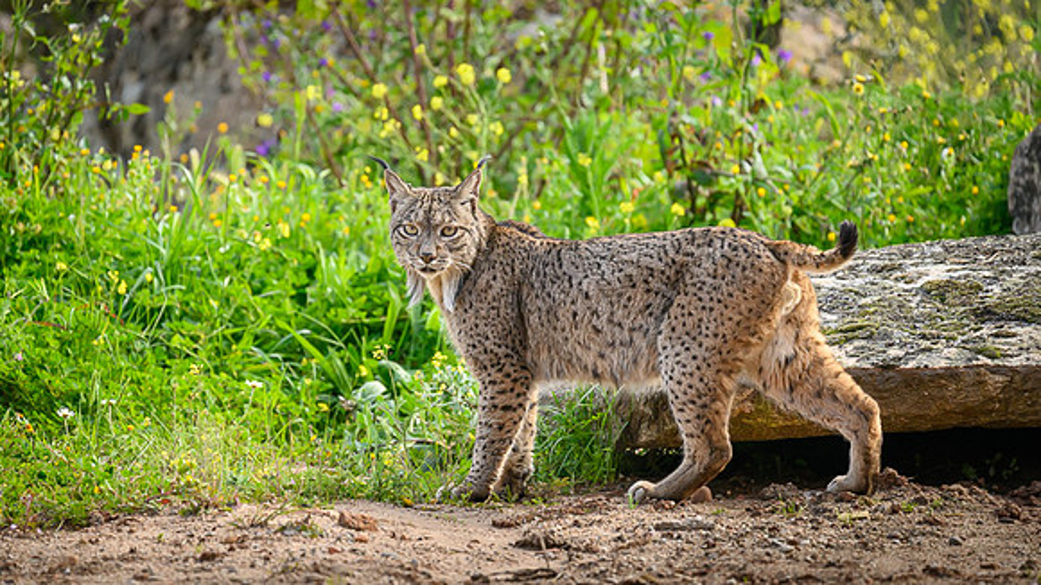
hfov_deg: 5.5
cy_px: 243
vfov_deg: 3.1
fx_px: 10798
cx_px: 446
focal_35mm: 391
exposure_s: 1/1600
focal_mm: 310
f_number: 5.3
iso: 1000
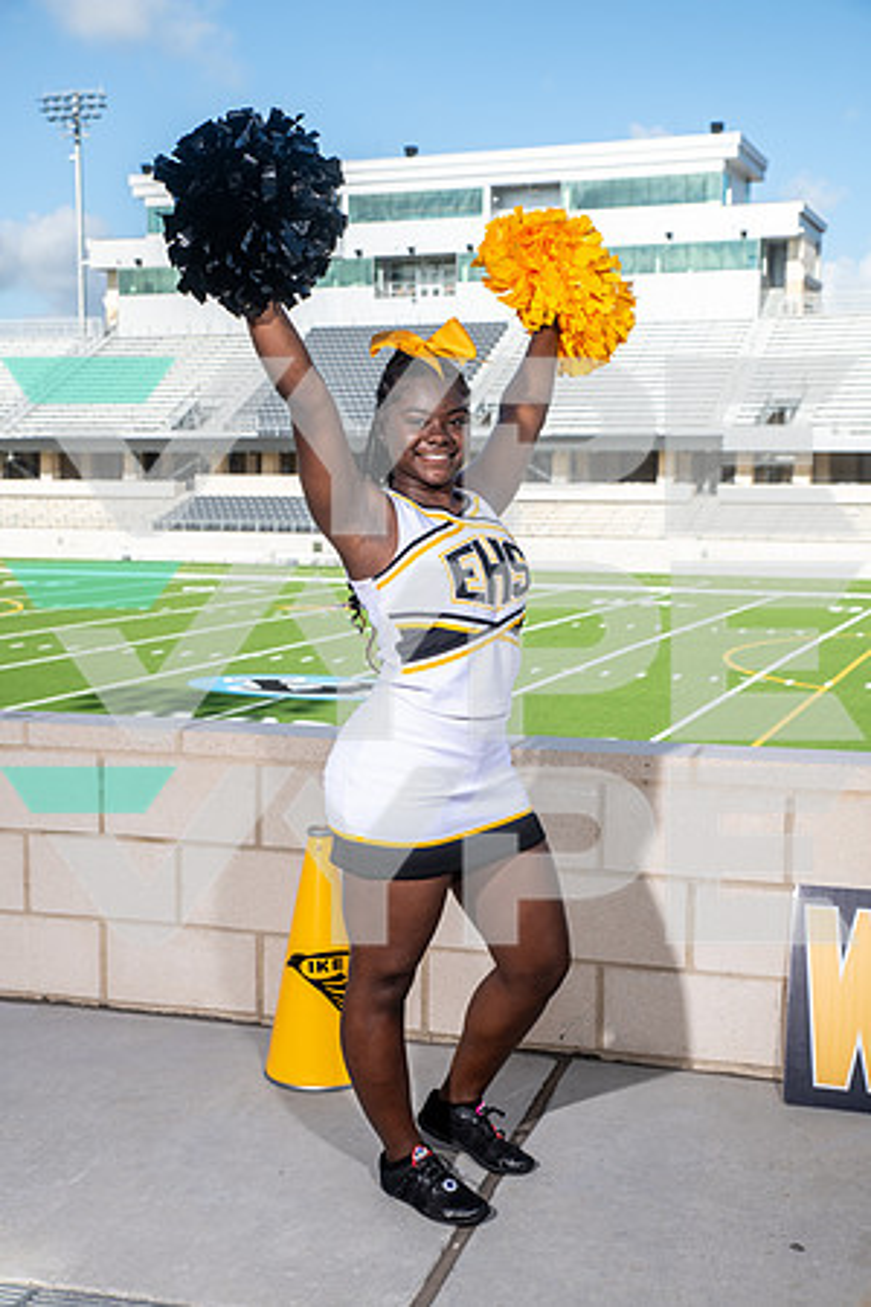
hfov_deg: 29.2
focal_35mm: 46
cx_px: 436
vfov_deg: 42.7
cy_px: 654
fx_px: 1669
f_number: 7.1
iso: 100
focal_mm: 46
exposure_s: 1/320
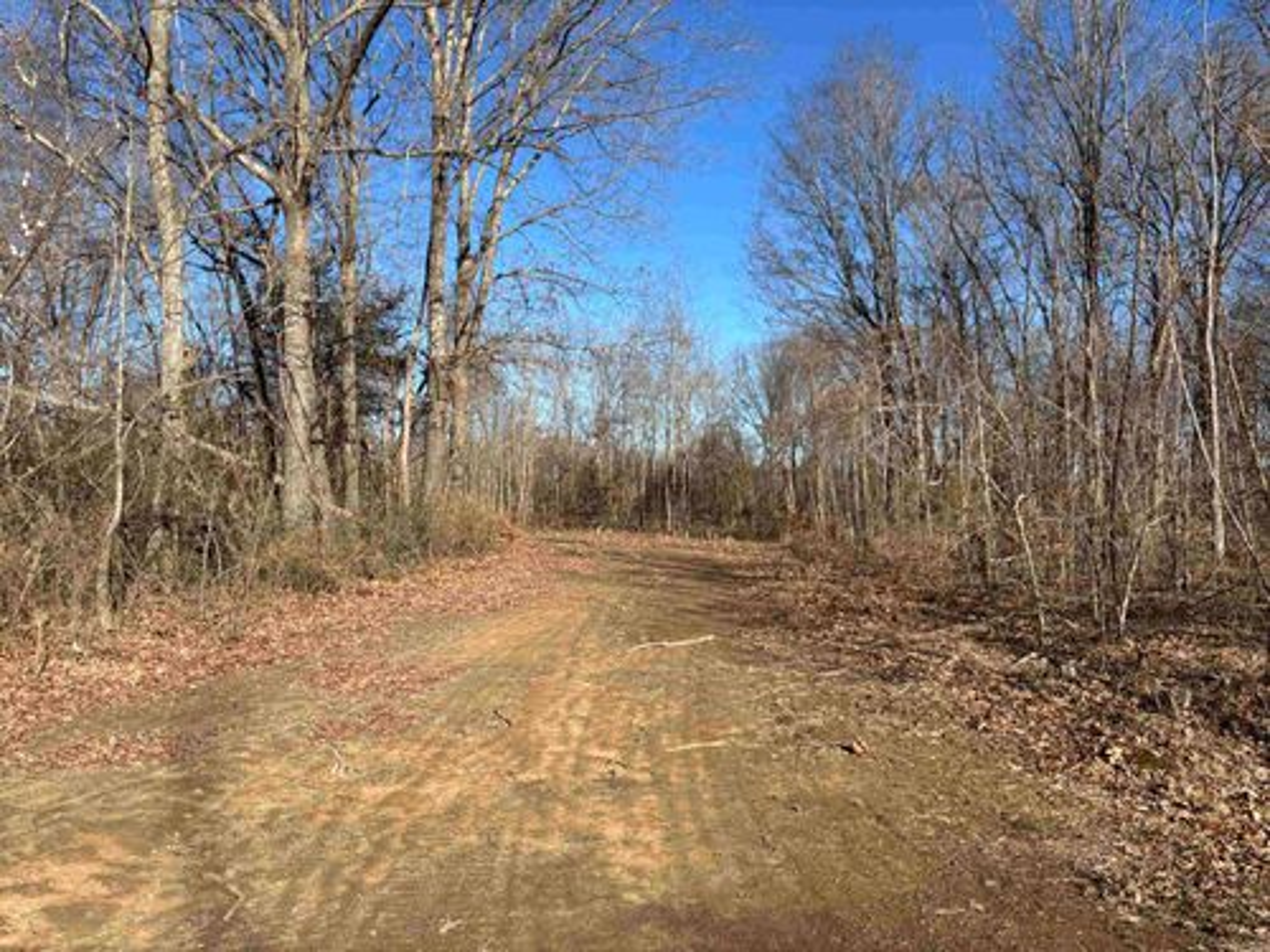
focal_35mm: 26
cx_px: 635
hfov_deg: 67.3
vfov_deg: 53.1
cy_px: 476
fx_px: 954
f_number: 1.6
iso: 50
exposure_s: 1/2342
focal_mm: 5.96
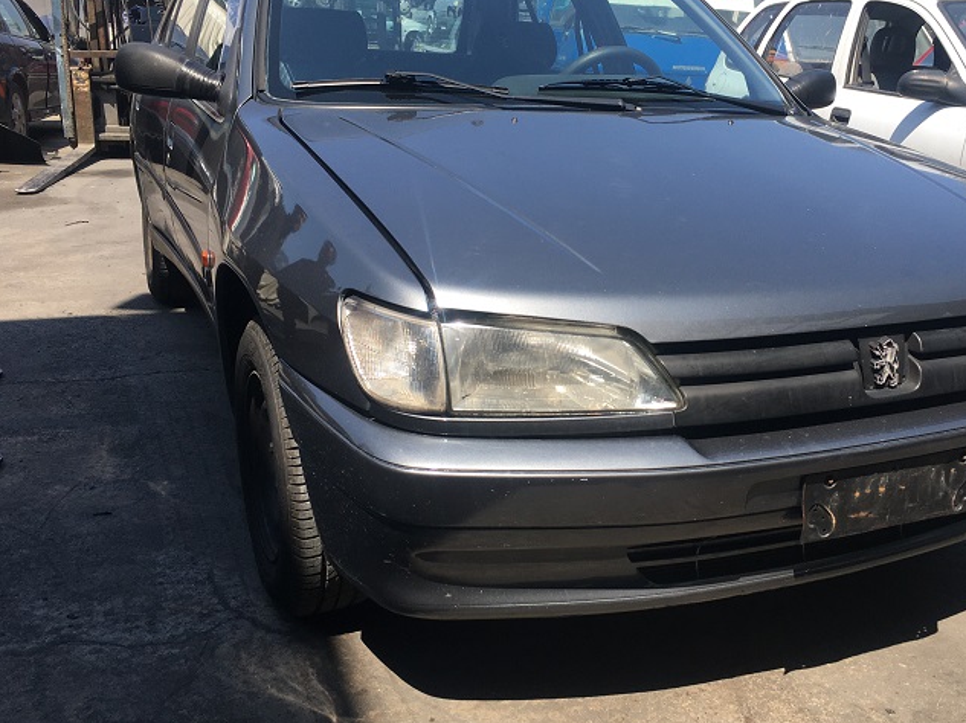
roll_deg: -2.8
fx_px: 1032
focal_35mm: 37
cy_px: 326
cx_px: 588
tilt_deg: -11.3
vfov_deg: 38.6
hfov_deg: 49.8
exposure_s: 1/1026
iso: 25
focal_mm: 4.15
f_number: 2.2
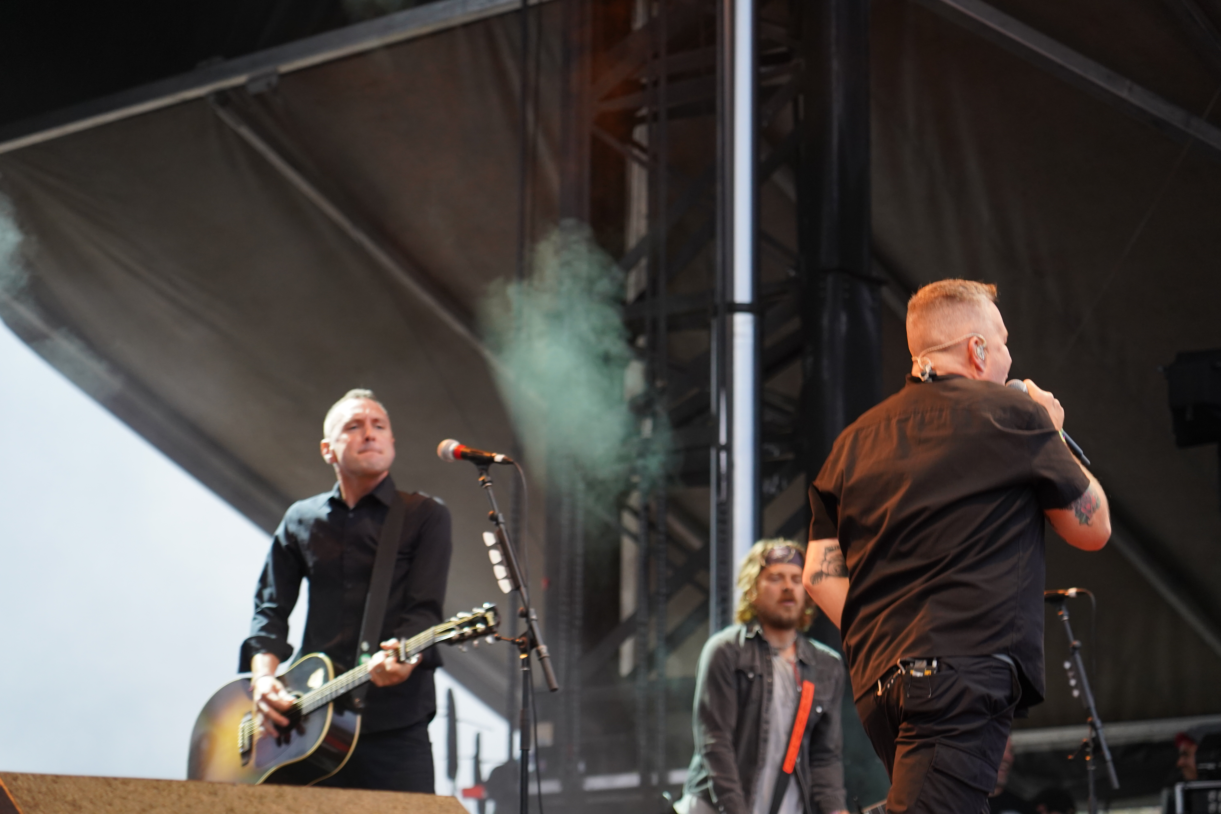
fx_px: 3561
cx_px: 610
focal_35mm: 105
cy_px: 407
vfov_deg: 13.0
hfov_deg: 19.5
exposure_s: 1/160
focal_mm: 105
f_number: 4
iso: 1600
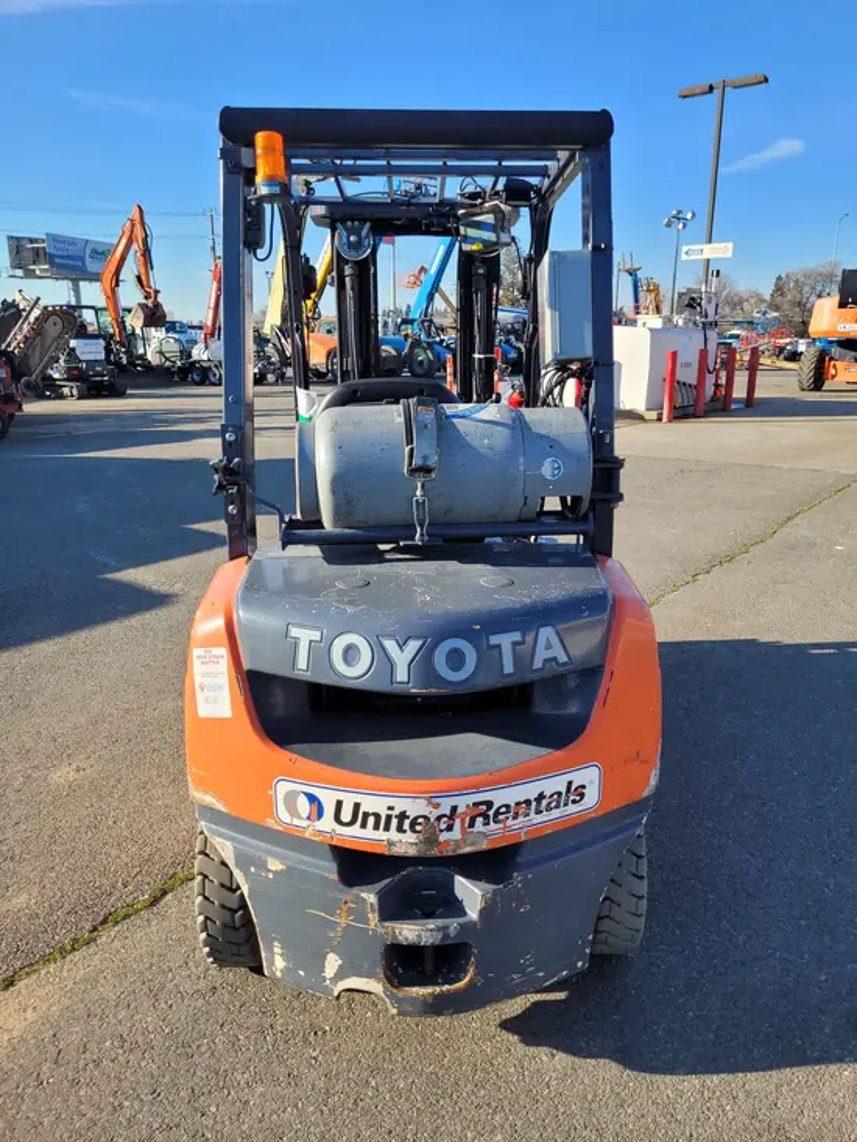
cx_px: 428
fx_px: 858
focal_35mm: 26
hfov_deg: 53.1
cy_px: 571
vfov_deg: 67.3
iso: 40
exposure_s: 1/1093
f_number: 1.8
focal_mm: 5.4
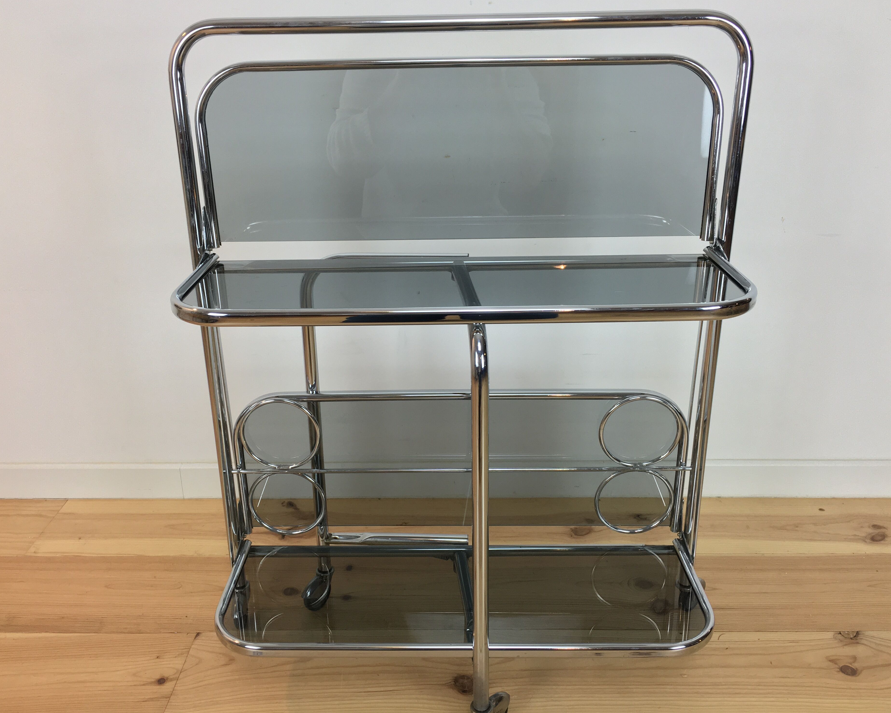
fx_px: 817
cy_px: 351
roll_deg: +1.2
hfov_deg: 57.2
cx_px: 437
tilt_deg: -21.0
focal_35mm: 31
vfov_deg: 47.1
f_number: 2.2
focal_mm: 4.15
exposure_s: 1/33
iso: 40
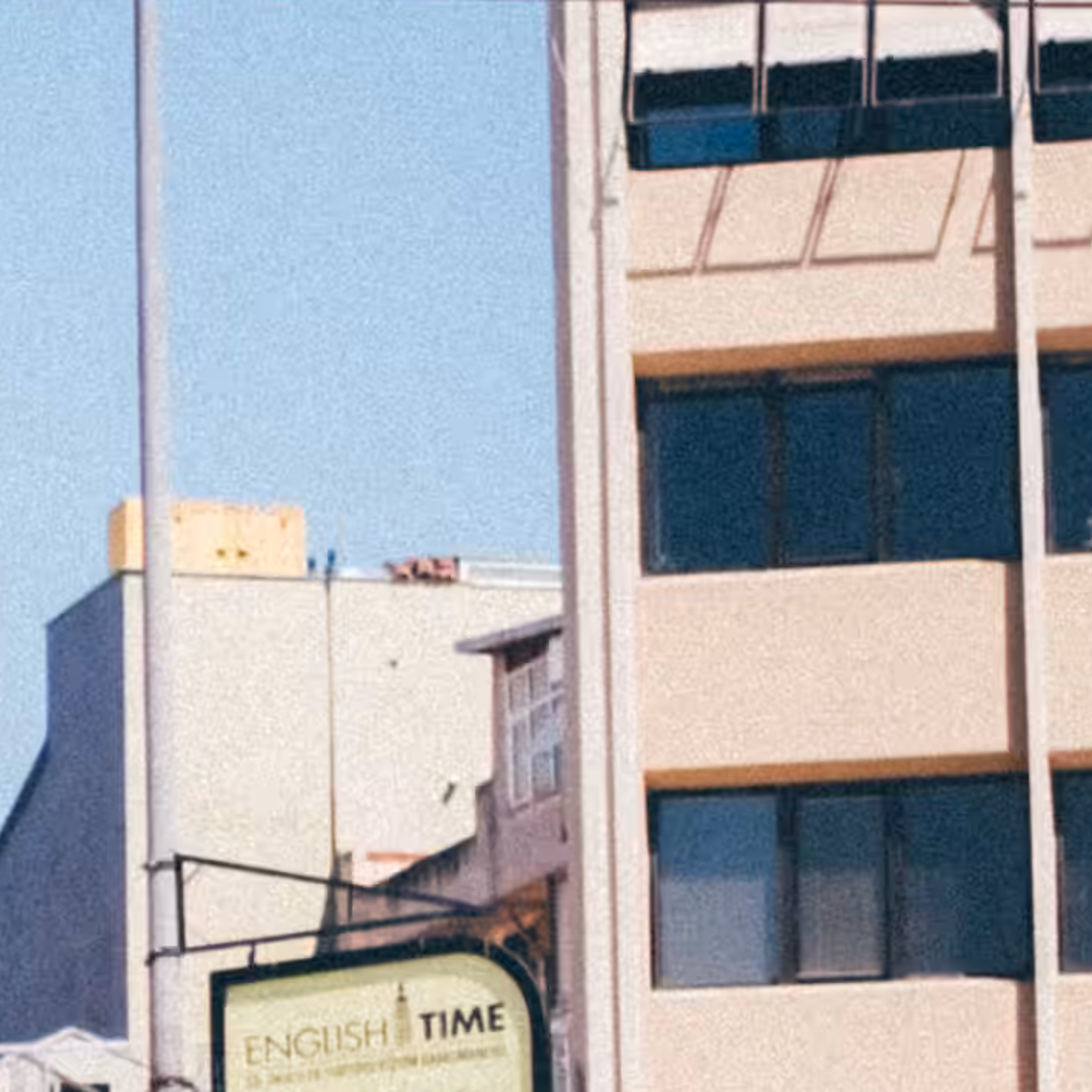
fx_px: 7317
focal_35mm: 205
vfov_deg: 8.4
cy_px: 1401
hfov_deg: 8.2
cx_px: -1001
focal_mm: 23
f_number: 1.4
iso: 200
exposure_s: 1/4000
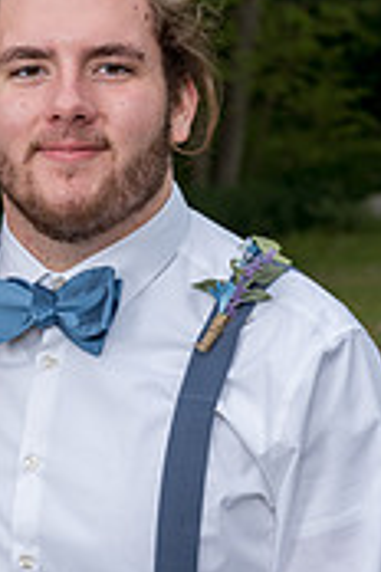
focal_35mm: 181
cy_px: 487
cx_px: -39
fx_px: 2873
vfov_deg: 11.3
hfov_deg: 7.5
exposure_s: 1/125
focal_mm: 70
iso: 100
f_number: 6.3
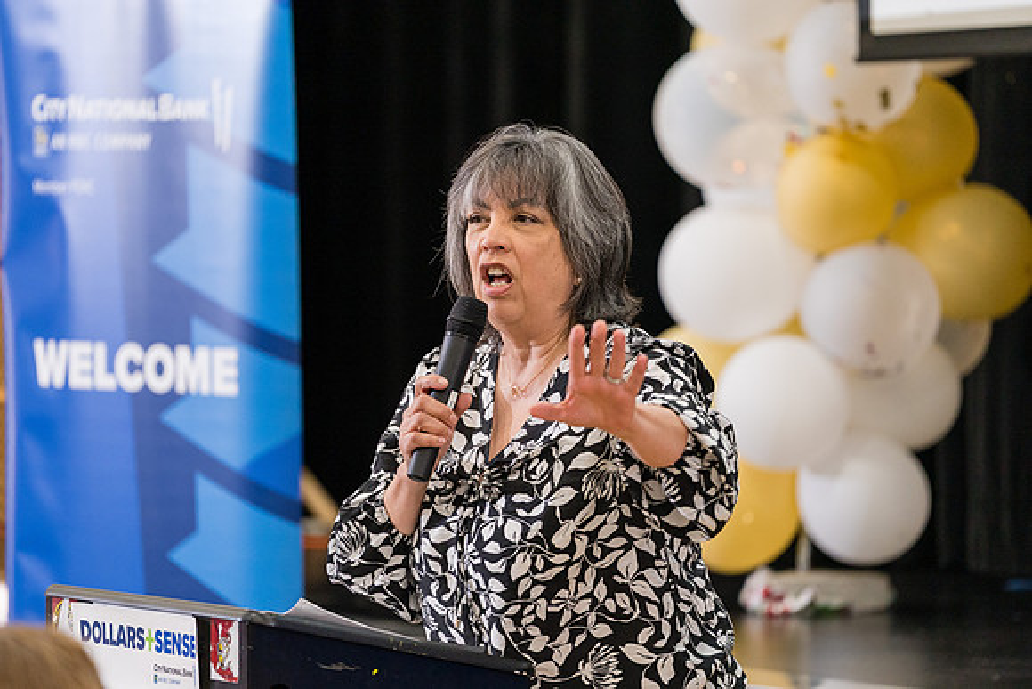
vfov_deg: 6.9
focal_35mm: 200
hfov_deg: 10.3
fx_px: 5734
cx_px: 516
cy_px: 344
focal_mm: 200
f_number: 2.8
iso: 1250
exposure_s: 1/250
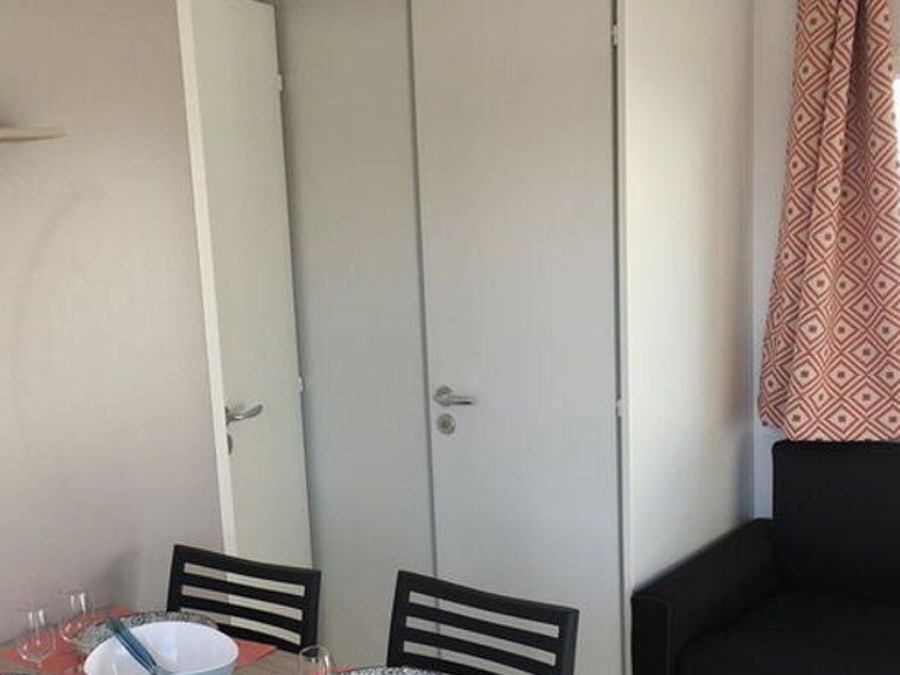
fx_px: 1222
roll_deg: +3.4
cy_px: 440
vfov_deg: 30.7
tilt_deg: -10.3
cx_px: 334
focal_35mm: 47
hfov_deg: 40.1
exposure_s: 1/150
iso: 25
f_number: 2.2
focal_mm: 4.15
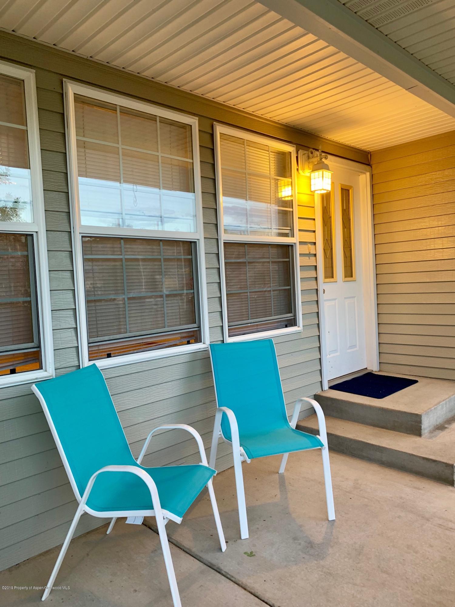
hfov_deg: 53.1
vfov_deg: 67.3
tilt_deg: -2.3
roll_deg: +3.1
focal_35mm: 26
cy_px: 304
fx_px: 456
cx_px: 228
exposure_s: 1/60
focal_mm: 4.25
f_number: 1.8
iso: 125
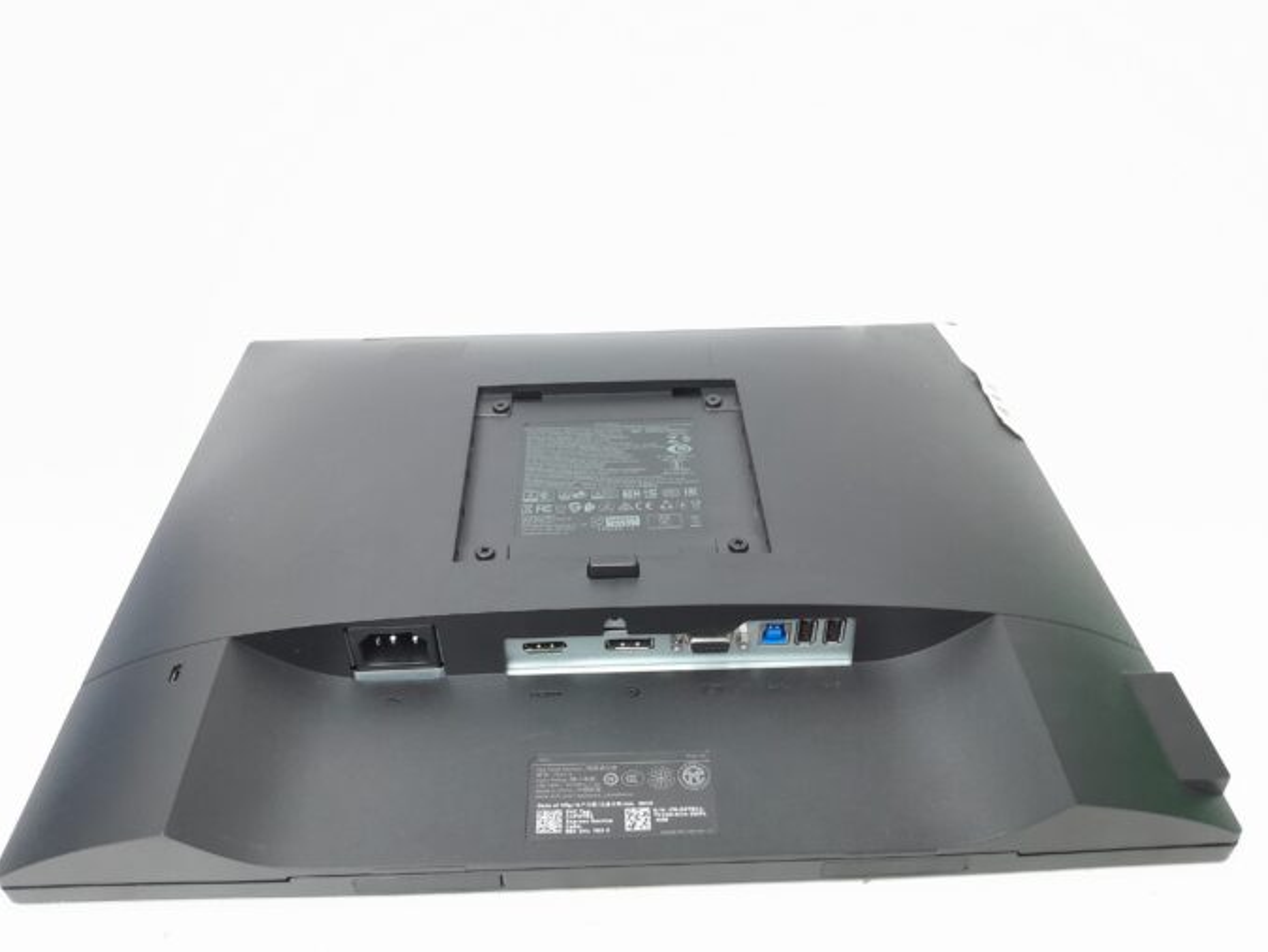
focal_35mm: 27
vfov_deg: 51.4
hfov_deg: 65.3
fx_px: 989
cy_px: 475
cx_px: 626
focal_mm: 3.98
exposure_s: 1/50
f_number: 1.8
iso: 200
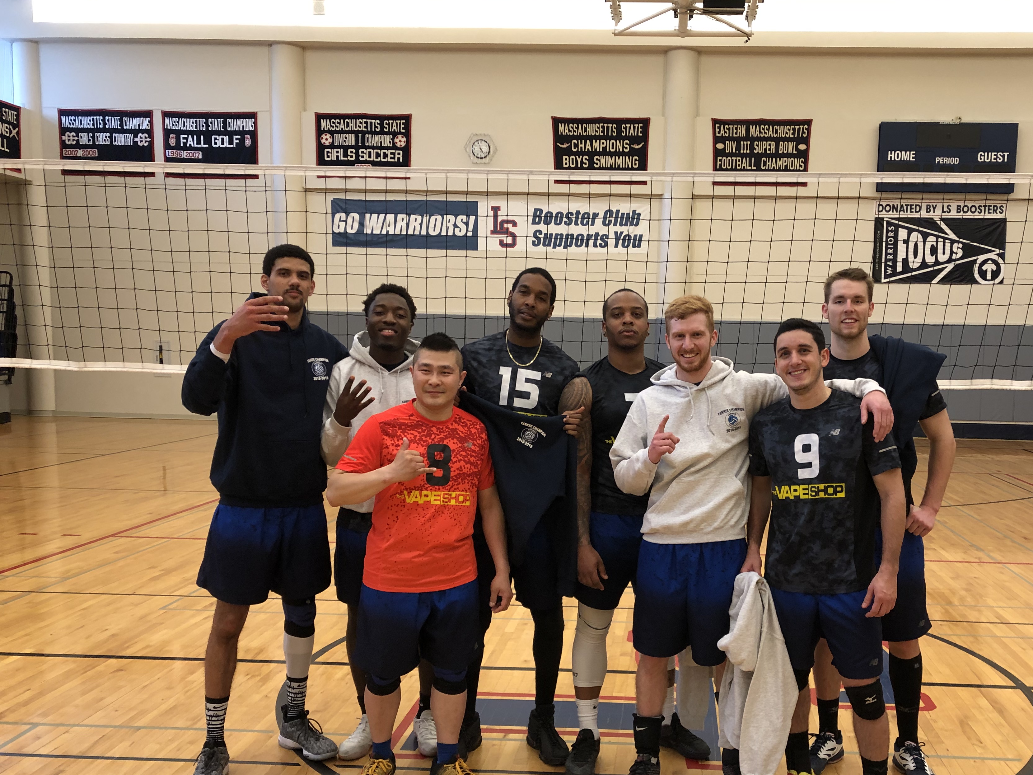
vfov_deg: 41.6
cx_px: 627
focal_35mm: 34
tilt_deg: -7.2
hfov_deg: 53.5
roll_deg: -0.2
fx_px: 1015
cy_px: 462
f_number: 1.8
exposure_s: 1/30
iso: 40
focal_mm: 3.99
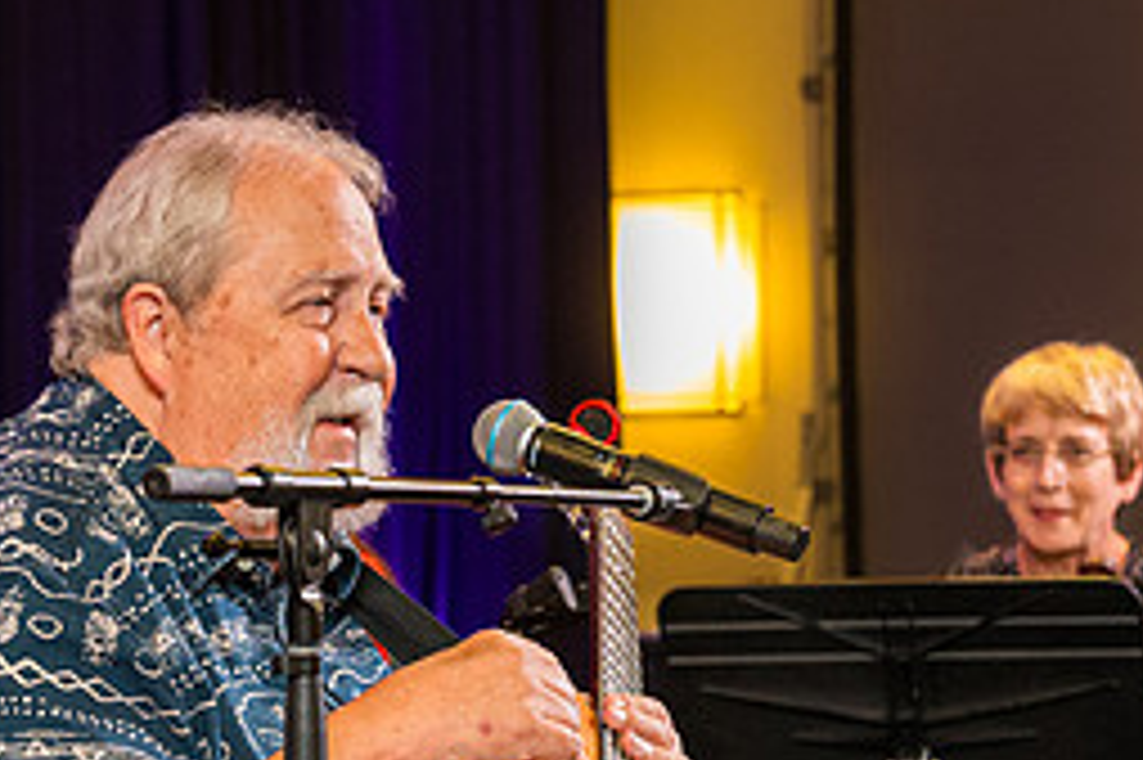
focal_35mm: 197
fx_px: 6250
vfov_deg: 6.9
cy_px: 1133
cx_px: 582
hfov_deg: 10.4
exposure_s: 1/160
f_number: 4
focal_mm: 53
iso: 2500
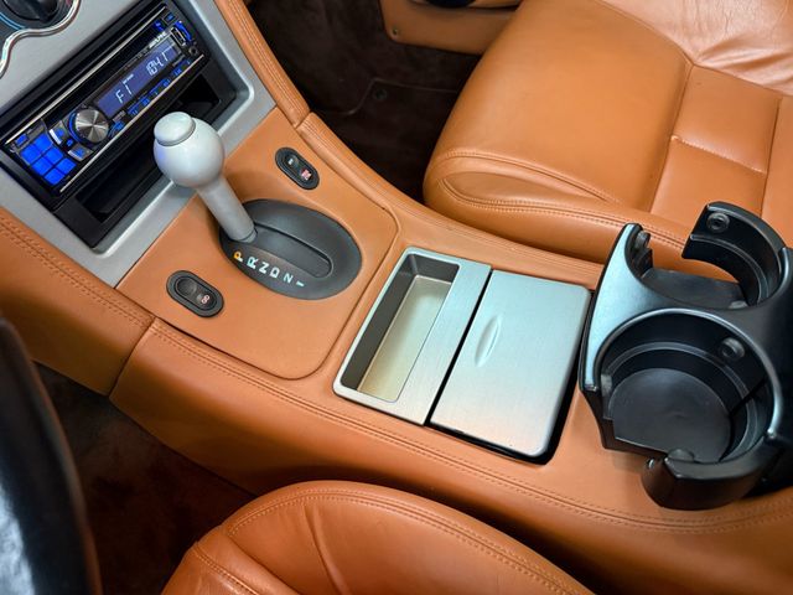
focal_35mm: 24
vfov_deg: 56.8
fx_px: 550
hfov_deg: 71.6
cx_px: 396
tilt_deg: -52.1
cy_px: 298
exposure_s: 1/40
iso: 640
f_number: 1.78
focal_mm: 6.76
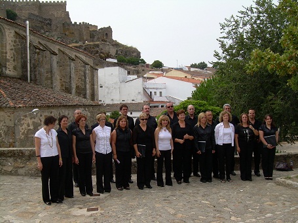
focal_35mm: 44
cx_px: 149
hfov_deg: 43.0
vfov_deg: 32.9
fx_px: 379
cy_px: 112
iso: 50
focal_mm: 7.2
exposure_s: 1/354
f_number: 4.8
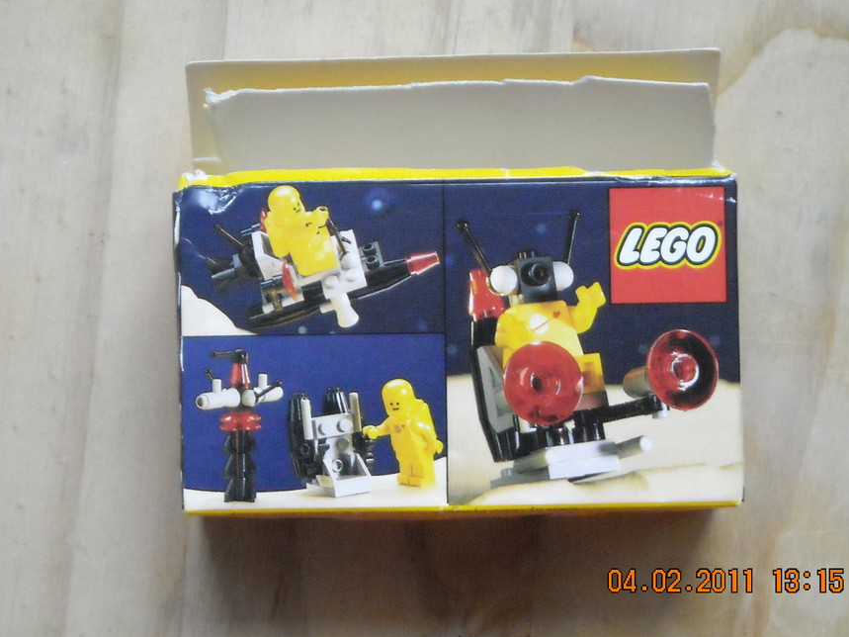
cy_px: 317
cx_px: 437
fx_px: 2698
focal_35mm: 110
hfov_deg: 17.9
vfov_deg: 13.5
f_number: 4.7
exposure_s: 1/114
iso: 800
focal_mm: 17.1
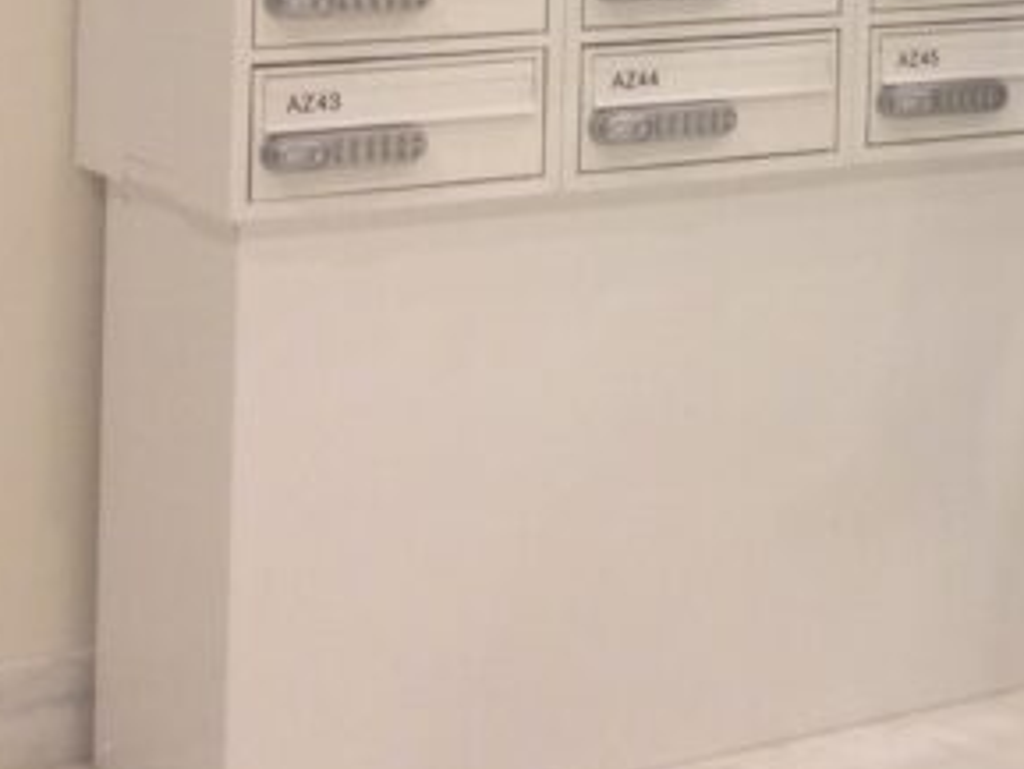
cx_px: 1676
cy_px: -255
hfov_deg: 14.5
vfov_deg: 11.6
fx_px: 3670
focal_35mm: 124
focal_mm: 4.28
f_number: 2.4
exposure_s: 1/30
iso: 80
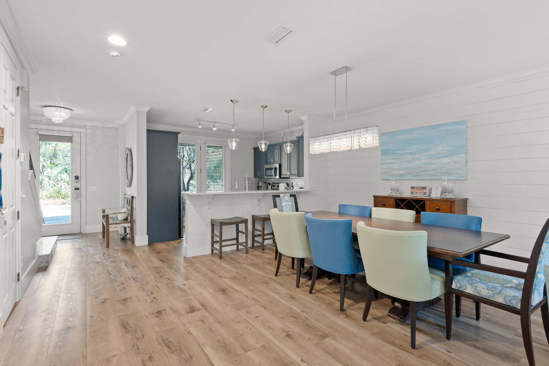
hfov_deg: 87.9
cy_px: 180
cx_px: 303
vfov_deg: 65.8
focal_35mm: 19
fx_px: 283
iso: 320
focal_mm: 16.5
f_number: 8
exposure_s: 1/2
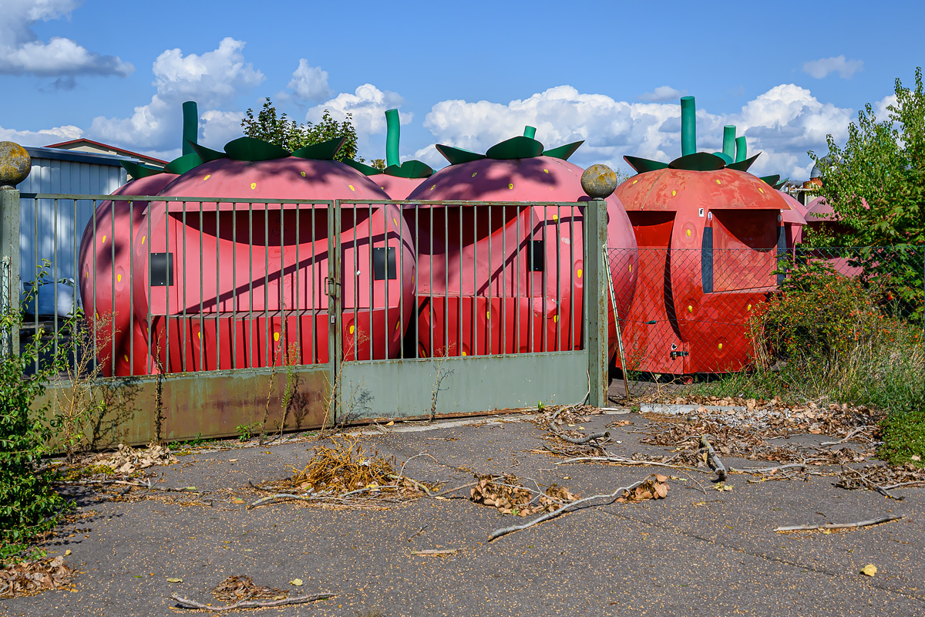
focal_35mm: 33
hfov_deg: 57.2
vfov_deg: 40.0
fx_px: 848
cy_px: 308
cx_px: 462
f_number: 9.5
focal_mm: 22
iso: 200
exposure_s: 1/750
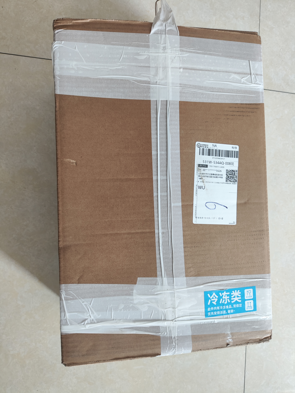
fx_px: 273
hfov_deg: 56.9
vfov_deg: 71.6
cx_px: 148
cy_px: 196
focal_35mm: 24
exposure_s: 1/33.3
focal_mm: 4.68
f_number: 1.8
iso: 295
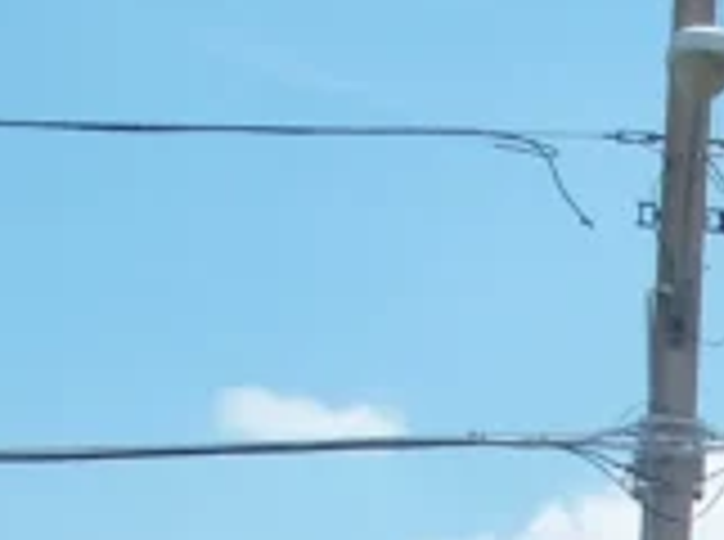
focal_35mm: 177
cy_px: 1143
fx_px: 3694
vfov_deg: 7.9
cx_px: 1430
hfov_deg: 10.3
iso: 64
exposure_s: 1/640
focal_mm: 7.8
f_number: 4
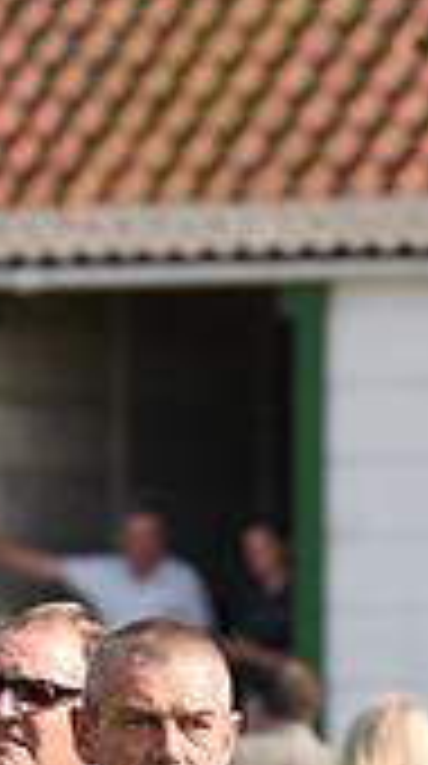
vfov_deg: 3.2
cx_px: -716
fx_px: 13808
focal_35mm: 681
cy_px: 664
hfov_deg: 1.8
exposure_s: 1/1600
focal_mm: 190
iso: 400
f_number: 5.6
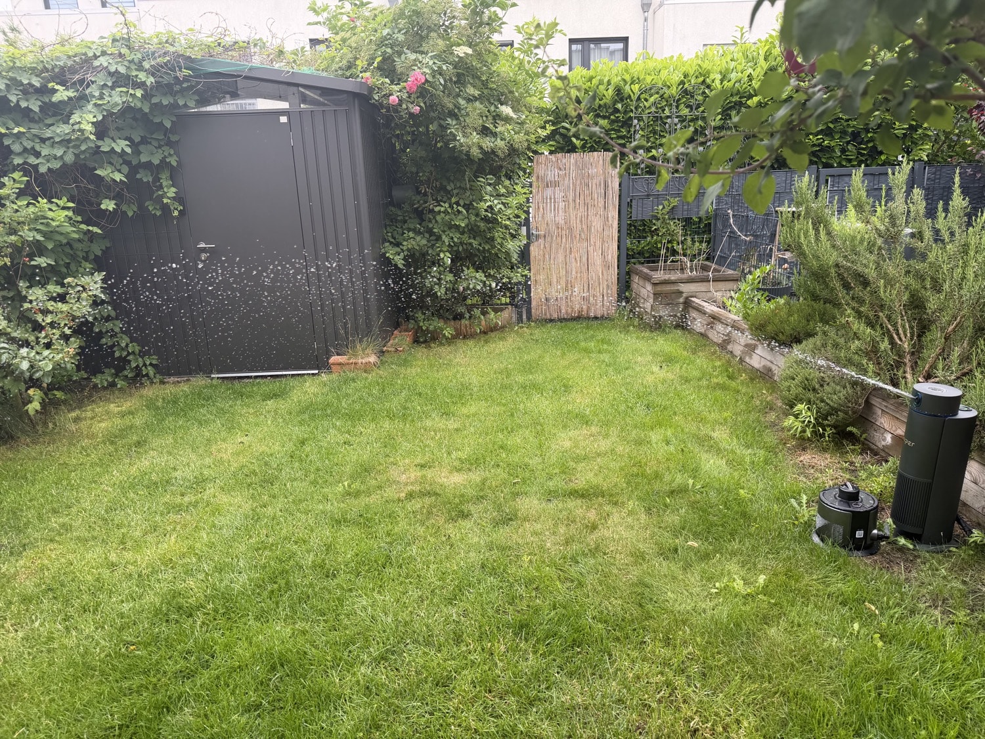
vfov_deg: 56.8
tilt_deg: -15.6
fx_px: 683
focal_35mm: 24
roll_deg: +2.6
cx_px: 492
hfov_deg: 71.6
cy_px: 370
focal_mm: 6.76
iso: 80
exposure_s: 1/348
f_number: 1.78
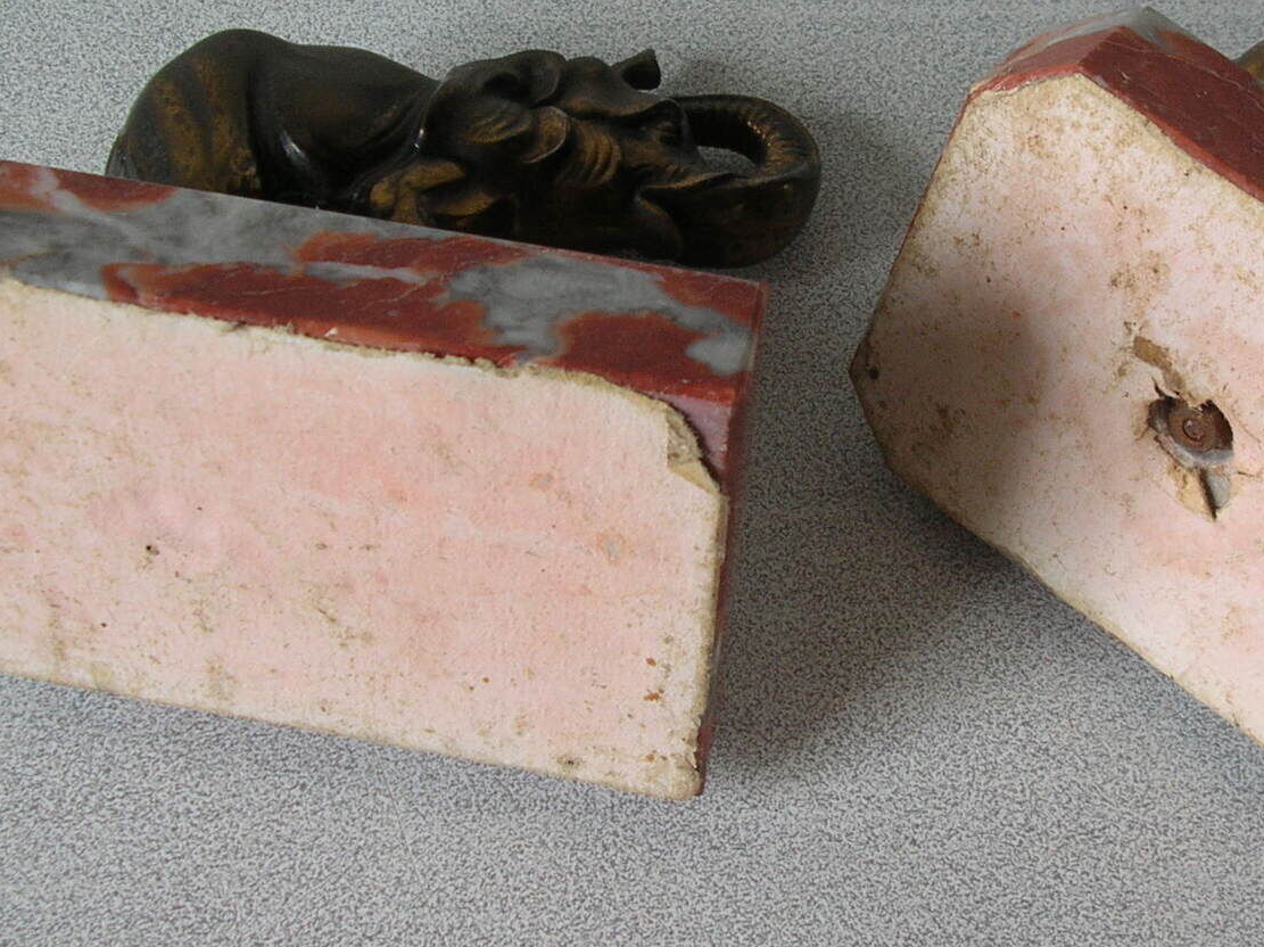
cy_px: 304
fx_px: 2299
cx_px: 793
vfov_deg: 23.1
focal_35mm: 63
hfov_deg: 30.6
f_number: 2.8
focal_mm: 5.8
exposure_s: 1/20
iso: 50
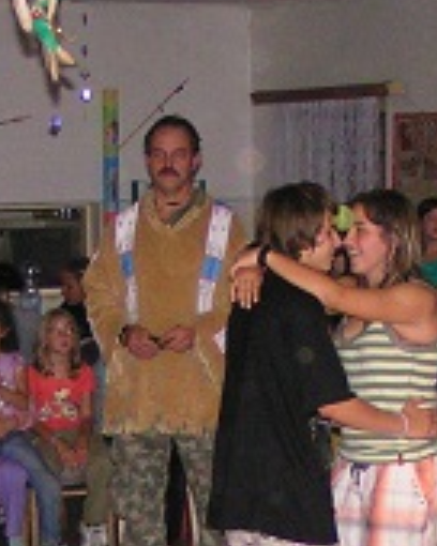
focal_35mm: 140
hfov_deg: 11.0
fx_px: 2263
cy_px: 591
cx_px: 299
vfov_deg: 13.5
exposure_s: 1/40
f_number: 2.8
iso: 200
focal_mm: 5.8
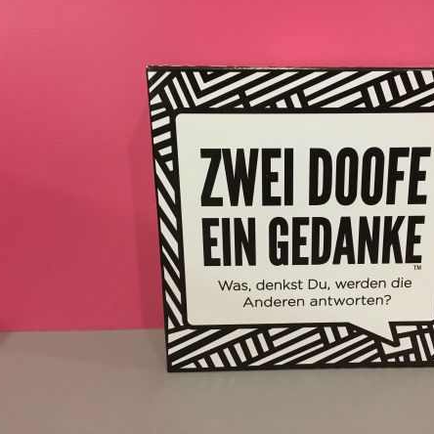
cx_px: 285
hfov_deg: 44.3
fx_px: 525
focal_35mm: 37
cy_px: 217
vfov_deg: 44.9
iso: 200
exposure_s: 1/20
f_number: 2.4
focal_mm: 3.3
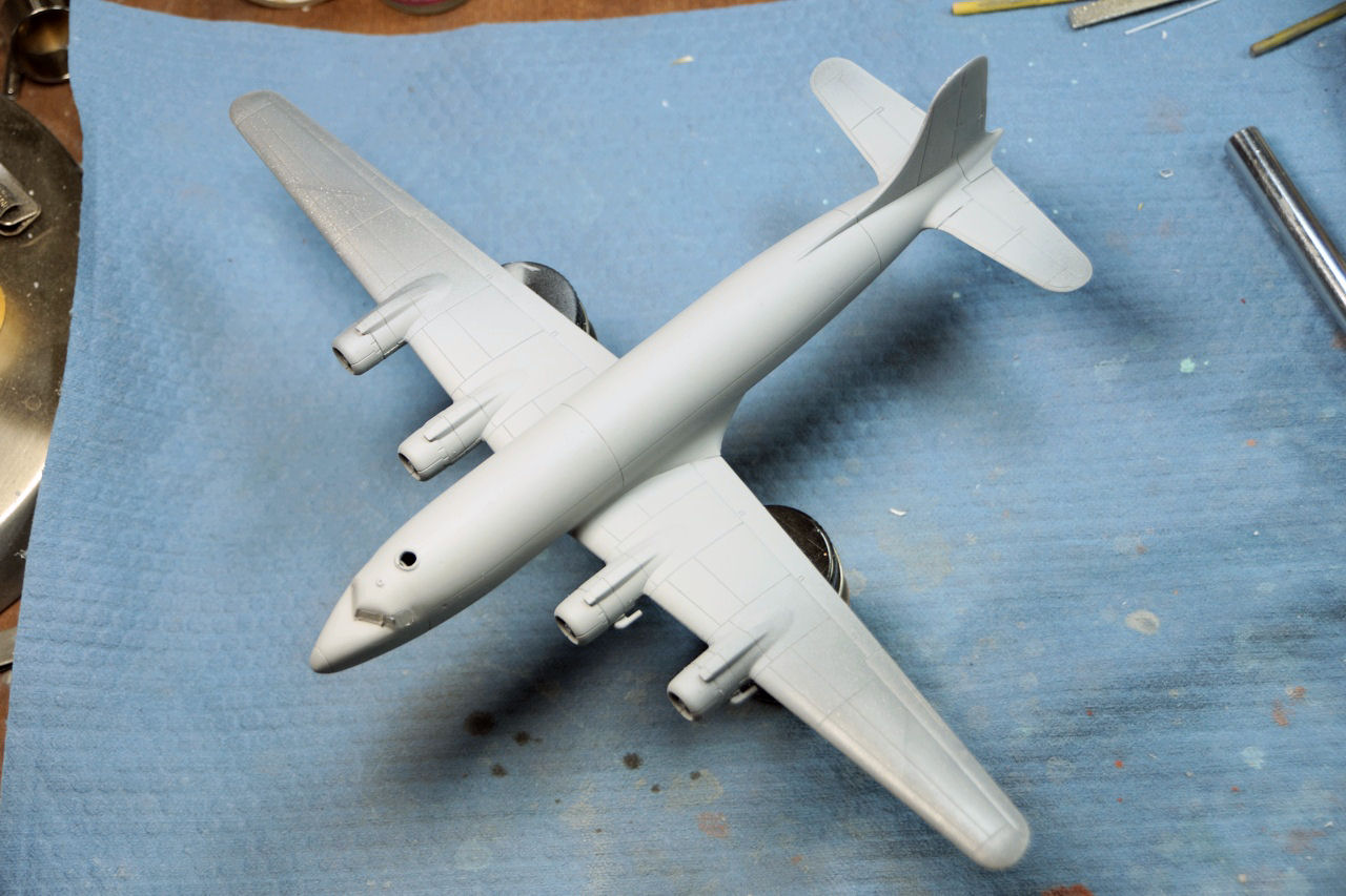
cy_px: 448
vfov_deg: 22.6
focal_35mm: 60
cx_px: 673
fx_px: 2243
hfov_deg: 33.4
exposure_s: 1/100
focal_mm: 40
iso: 100
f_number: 5
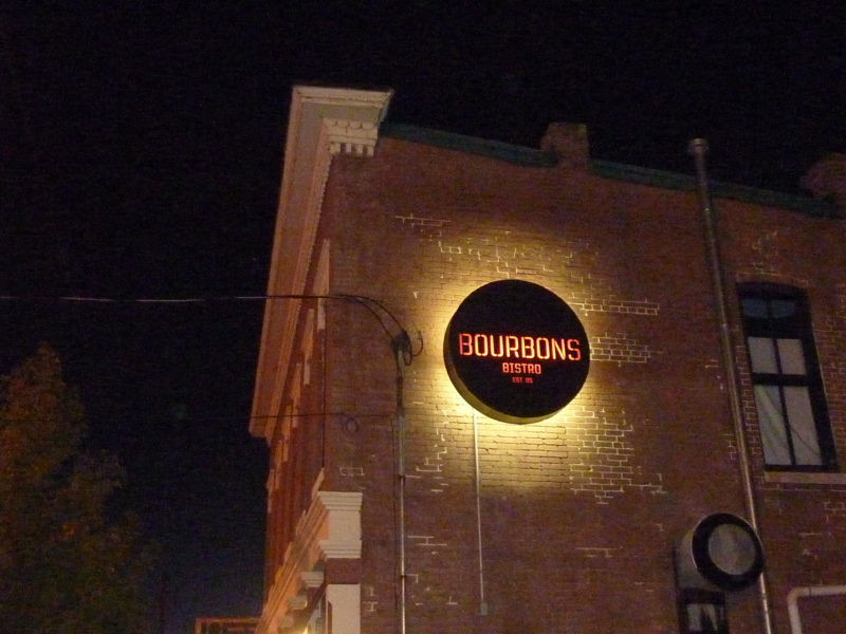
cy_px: 317
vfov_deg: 35.1
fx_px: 1002
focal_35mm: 41
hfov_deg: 45.8
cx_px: 423
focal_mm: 4.7
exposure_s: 1/8
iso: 1000
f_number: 3.4
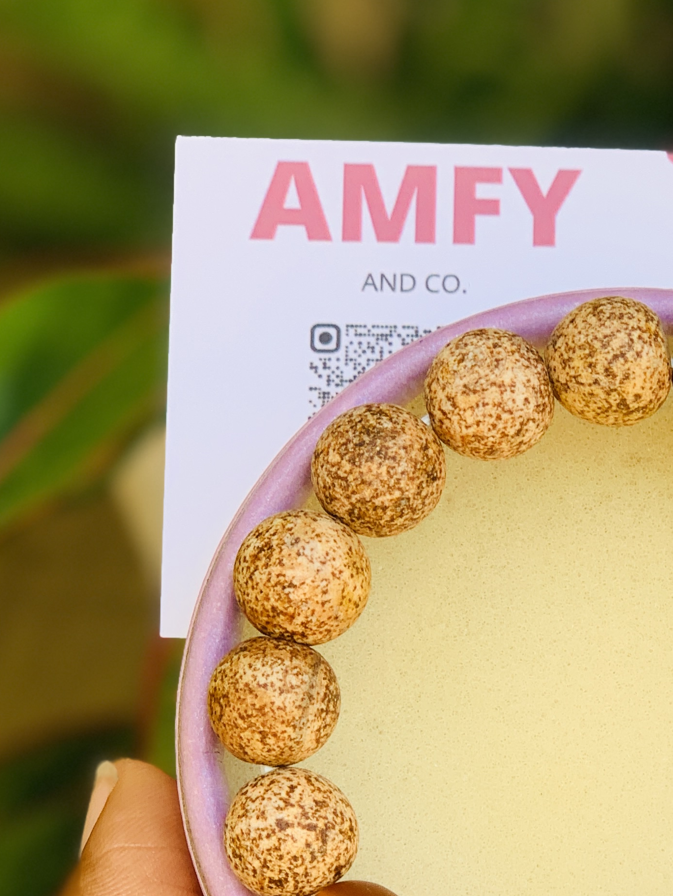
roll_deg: -1.4
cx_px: 600
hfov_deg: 13.0
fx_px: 2928
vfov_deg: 17.3
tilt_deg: -24.2
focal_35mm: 113
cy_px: 674
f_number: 2.4
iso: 20
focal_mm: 6
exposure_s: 1/122
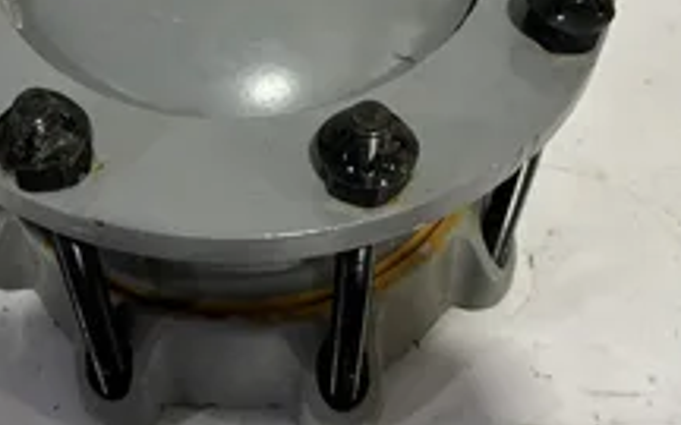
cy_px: 6
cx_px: 262
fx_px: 947
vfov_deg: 24.3
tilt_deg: -47.2
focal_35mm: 51
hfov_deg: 39.3
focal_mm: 5.96
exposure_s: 1/60
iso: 200
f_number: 1.6
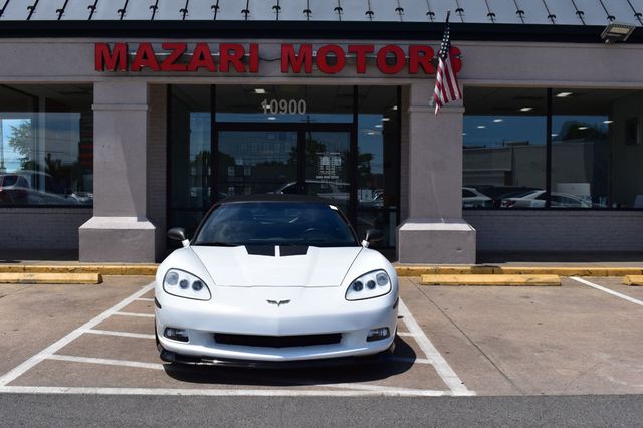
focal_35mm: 39
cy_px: 214
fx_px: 696
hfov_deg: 49.6
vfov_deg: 34.2
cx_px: 322
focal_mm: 26
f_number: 11
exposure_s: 1/500
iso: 220
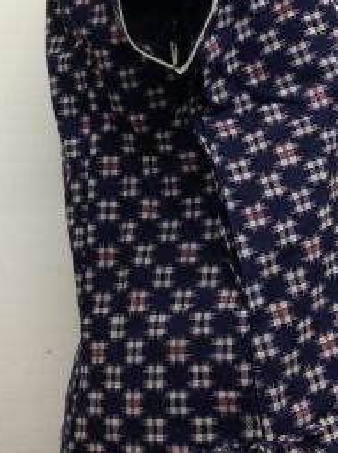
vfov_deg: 22.5
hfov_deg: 17.1
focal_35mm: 86
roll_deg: +0.9
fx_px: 1123
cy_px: 101
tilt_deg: +4.8
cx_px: 188
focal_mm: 4.12
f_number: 2.4
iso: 100
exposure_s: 1/20
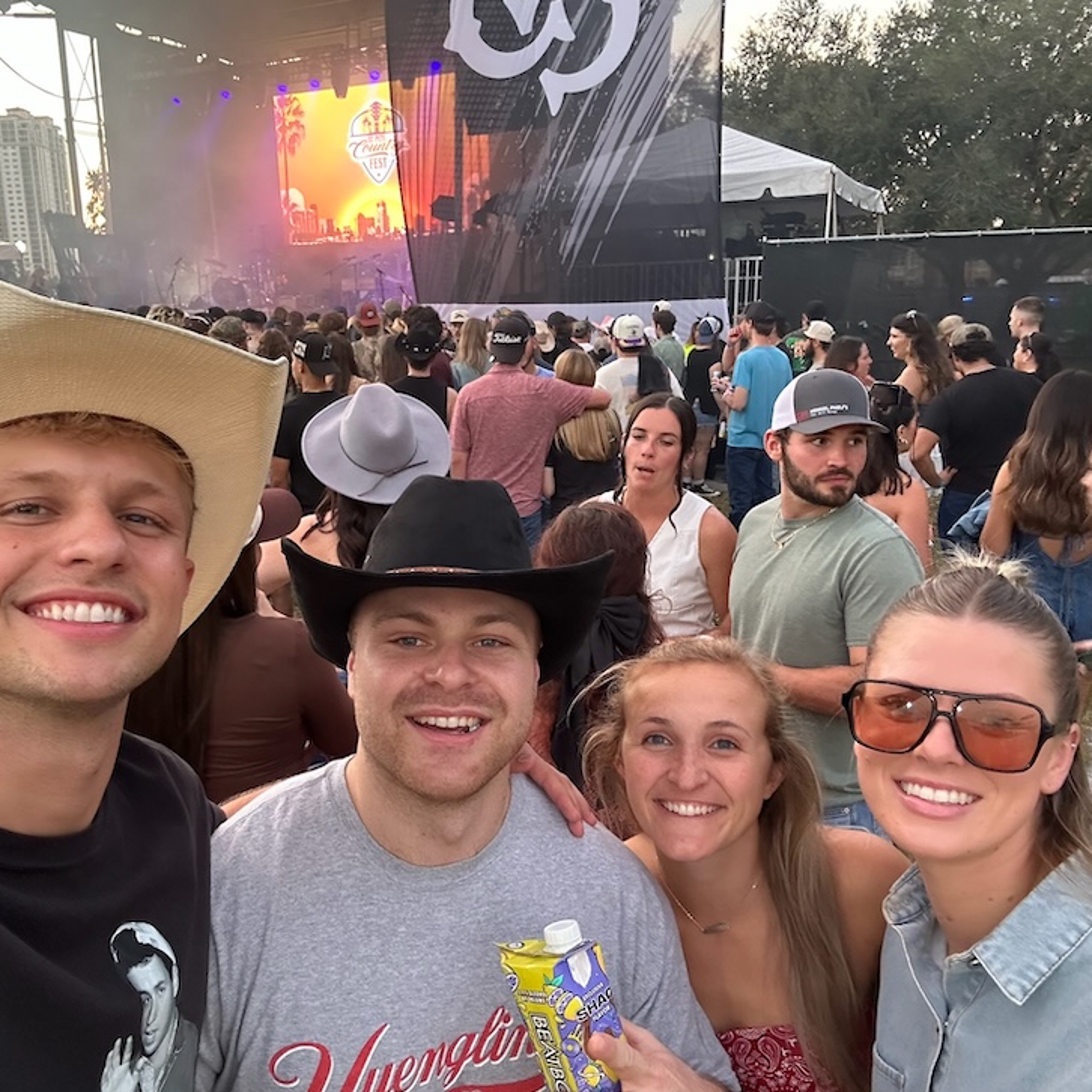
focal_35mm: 28
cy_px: 560
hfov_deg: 57.1
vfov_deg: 57.3
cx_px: 475
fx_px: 999
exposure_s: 1/60
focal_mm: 2.69
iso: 250
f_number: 1.9
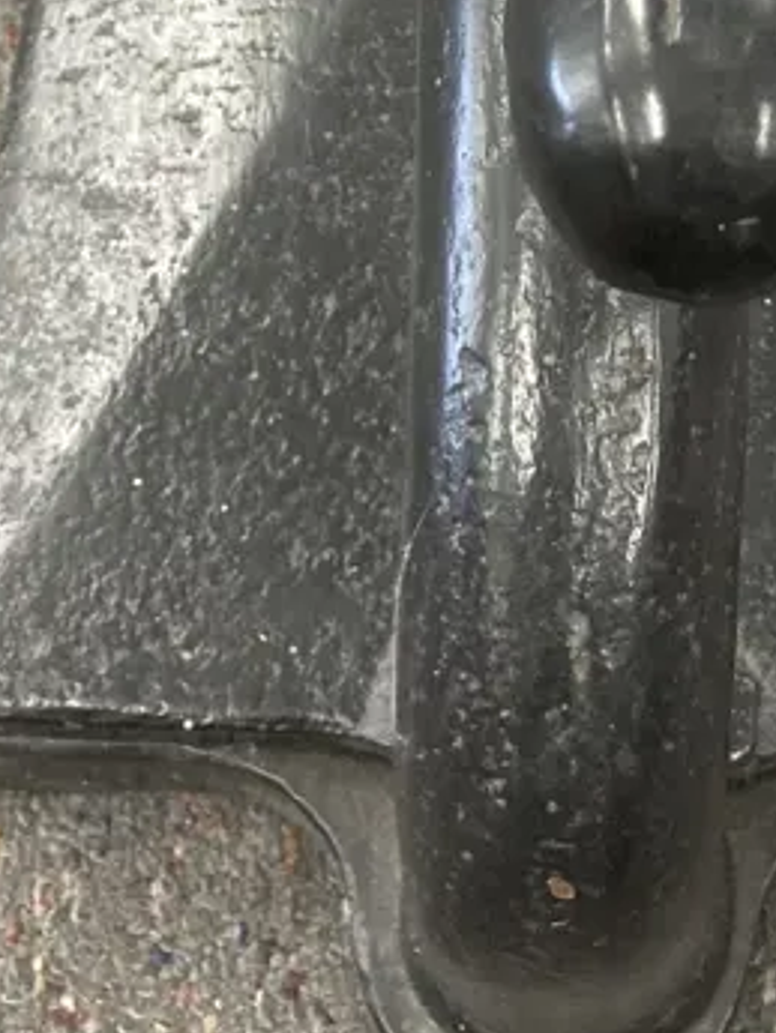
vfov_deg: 21.4
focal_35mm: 83
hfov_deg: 17.7
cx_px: 605
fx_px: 2479
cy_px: -299
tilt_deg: -56.9
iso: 200
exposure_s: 1/50
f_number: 1.8
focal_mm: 3.99
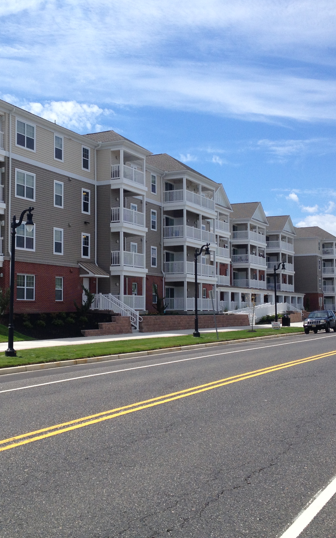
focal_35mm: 50
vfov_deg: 40.3
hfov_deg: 25.7
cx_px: 118
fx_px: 732
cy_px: 267
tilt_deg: +2.4
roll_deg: -0.5
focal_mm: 4.28
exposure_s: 1/2123
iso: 50
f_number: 2.4
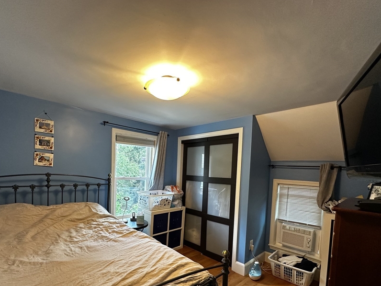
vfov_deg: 70.3
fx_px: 198
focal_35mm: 18
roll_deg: -1.9
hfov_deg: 87.5
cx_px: 173
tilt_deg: -3.5
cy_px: 181
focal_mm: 2.22
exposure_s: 1/60
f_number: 2.2
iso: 250
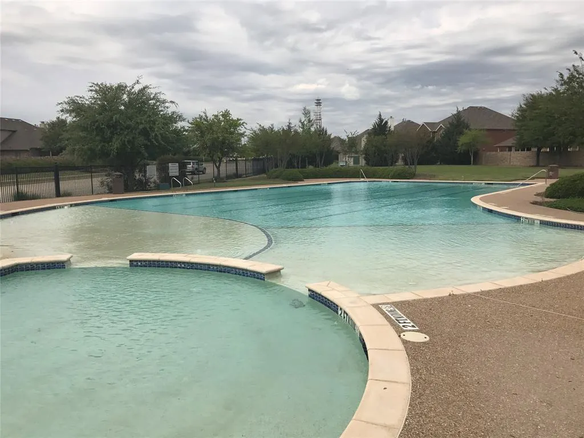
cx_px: 292
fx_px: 472
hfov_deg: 63.4
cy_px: 219
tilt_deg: -6.3
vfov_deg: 49.7
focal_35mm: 28
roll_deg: +0.8
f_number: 1.8
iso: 20
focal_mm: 3.99
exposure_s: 1/4566
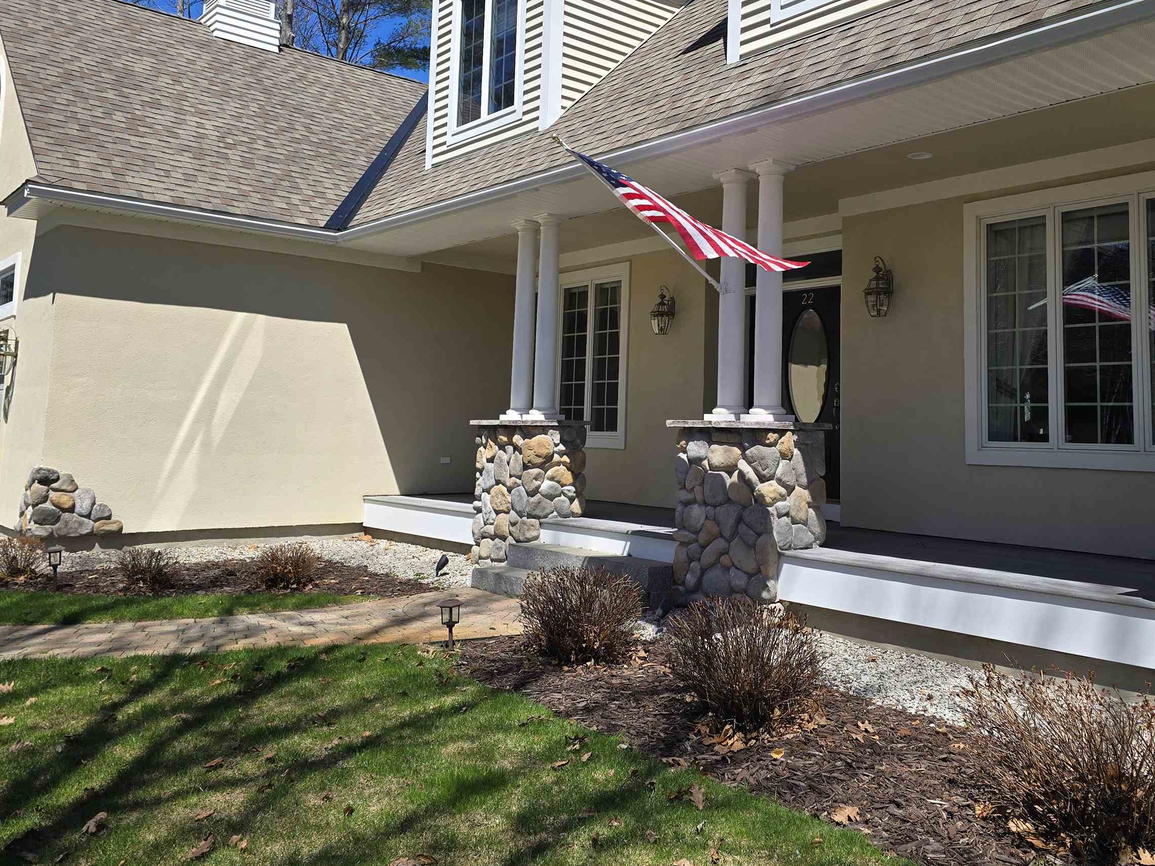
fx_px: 1034
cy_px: 330
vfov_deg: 45.1
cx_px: 681
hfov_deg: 58.0
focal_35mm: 31
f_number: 1.7
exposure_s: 1/732
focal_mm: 6.3
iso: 12
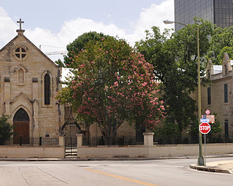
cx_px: 145
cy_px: 106
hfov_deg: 23.5
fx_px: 559
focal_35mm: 81
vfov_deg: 19.0
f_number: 8
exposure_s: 1/200
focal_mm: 30
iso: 200
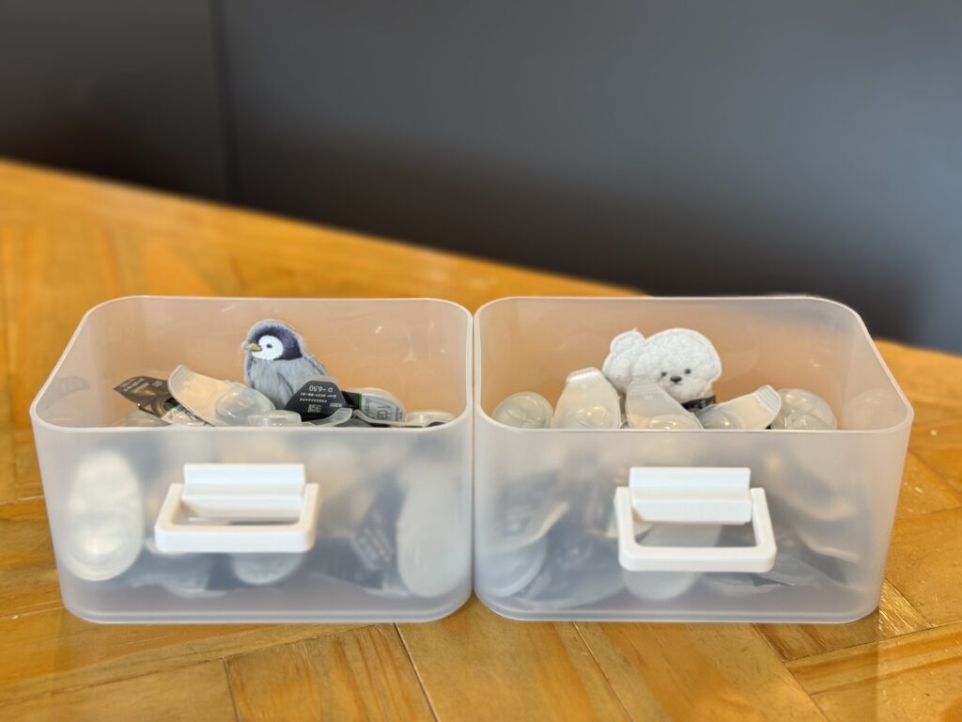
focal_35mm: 48
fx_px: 1334
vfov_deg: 30.3
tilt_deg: -28.0
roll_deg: +0.1
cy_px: 361
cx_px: 481
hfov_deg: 39.7
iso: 125
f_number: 1.78
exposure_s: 1/60
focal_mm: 6.76
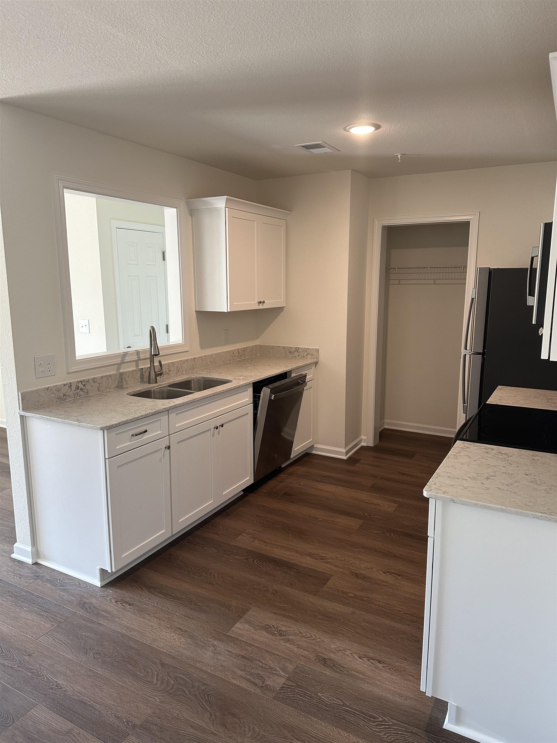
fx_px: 515
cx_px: 278
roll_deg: -1.4
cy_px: 372
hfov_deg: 56.8
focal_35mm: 24
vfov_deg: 71.6
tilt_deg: -9.8
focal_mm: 6.86
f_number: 1.78
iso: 200
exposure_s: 1/120
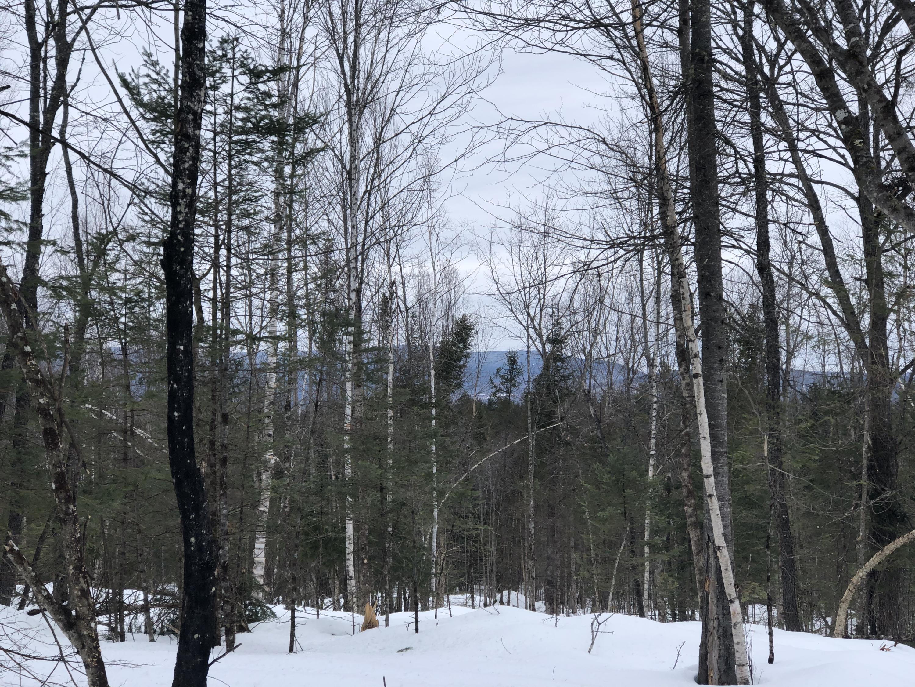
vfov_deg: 25.7
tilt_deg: +3.8
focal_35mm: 57
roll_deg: +1.2
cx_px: 458
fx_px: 1507
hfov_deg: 33.8
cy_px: 344
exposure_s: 1/282
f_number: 2.8
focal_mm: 6.6
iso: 20
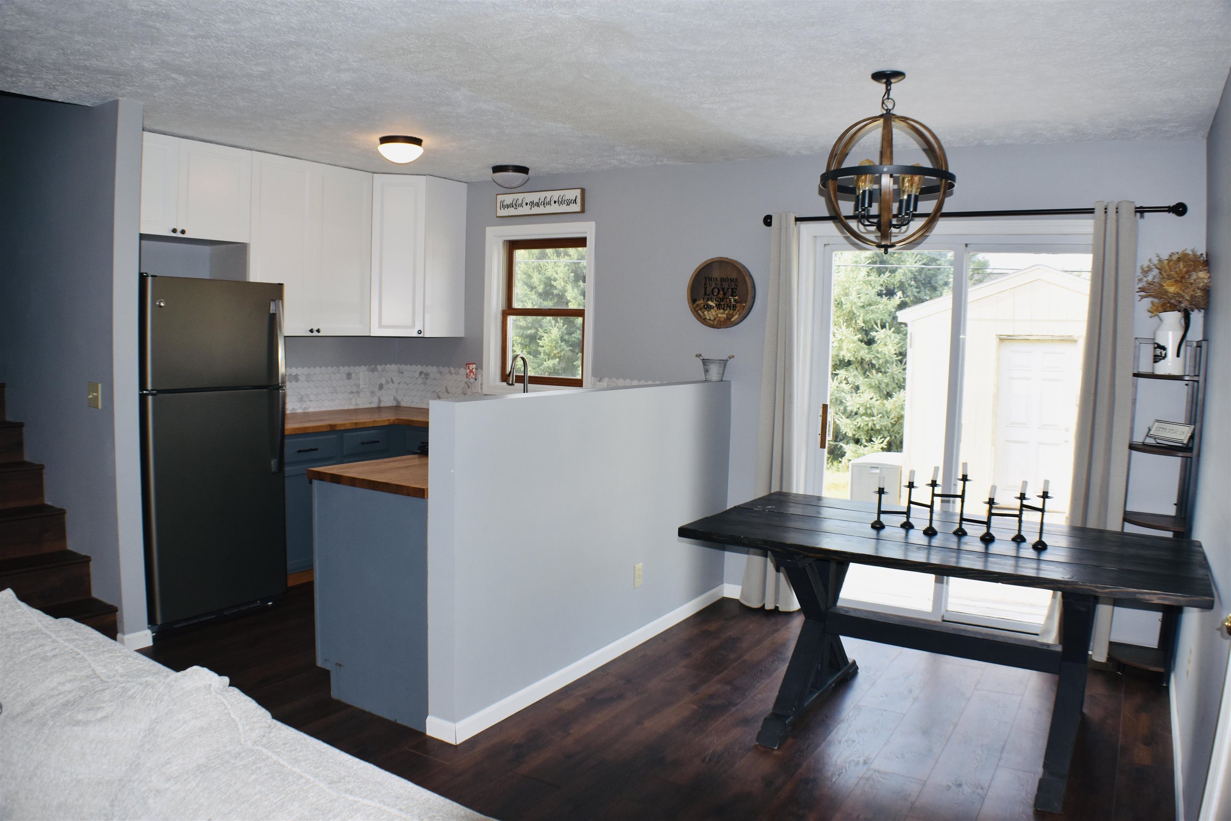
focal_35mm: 33
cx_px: 616
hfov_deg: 57.2
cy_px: 410
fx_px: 1128
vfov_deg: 40.0
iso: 360
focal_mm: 22
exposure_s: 1/125
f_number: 5.6
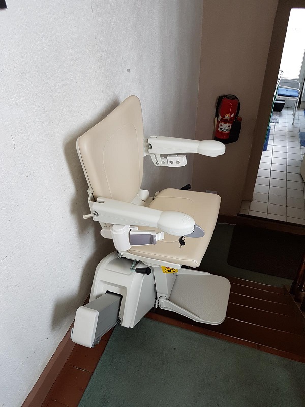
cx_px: 152
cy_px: 204
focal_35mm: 26
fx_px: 305
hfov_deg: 53.1
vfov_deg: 67.3
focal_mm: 4.2
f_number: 1.7
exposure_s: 1/50
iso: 64
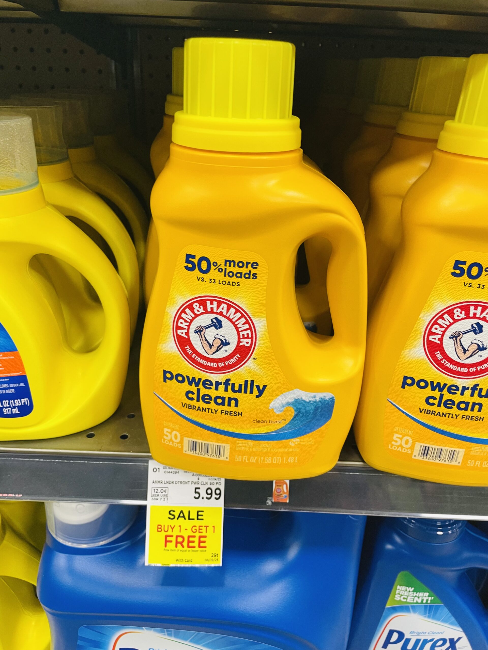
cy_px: 325
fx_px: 489
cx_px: 244
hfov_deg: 53.1
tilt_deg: -27.8
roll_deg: -2.2
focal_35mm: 26
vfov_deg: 67.3
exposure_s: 1/41
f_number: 1.6
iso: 80
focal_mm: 4.2
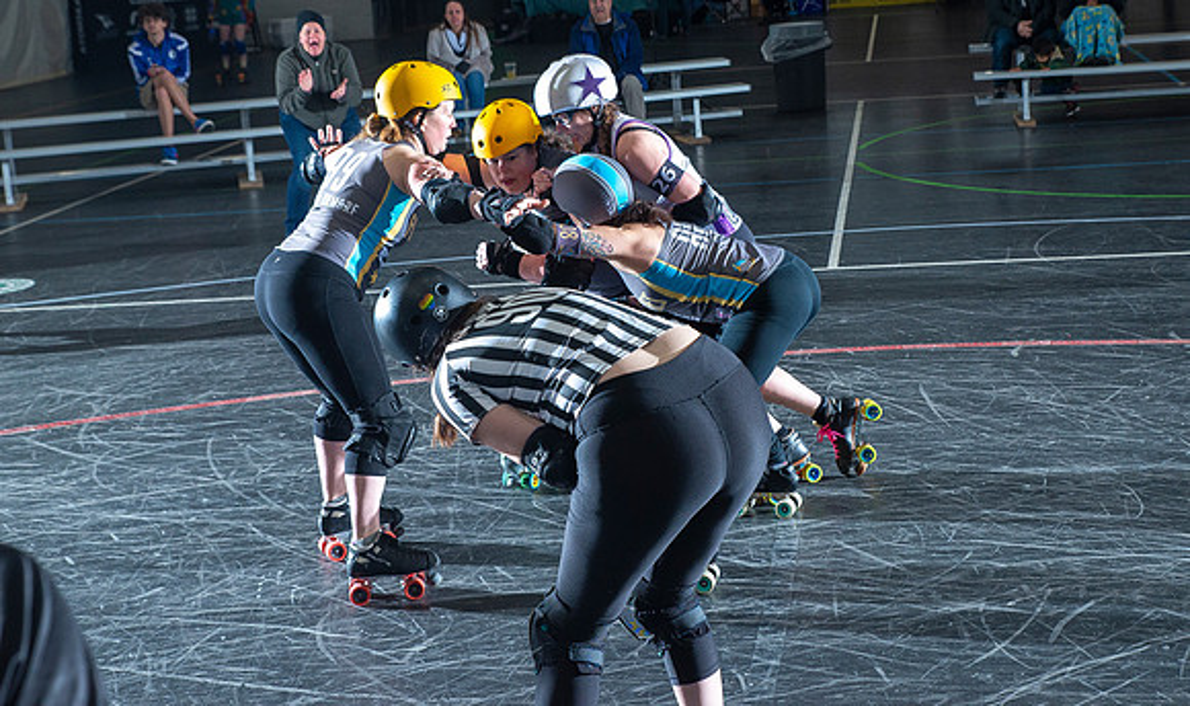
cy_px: 213
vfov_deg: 19.2
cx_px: 681
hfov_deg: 31.9
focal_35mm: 65
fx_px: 2078
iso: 800
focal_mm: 50
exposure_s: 1/160
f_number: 7.1
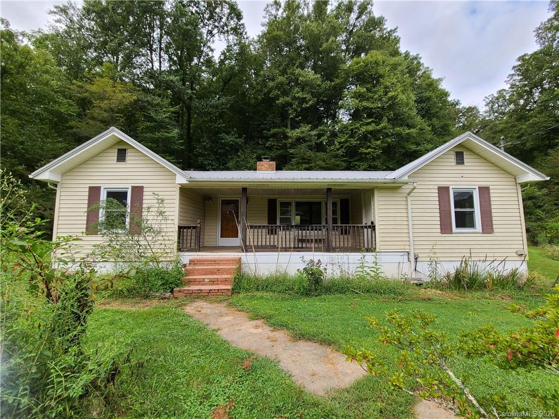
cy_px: 210
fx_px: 210
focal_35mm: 13
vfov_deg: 89.9
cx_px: 280
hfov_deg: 106.2
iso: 50
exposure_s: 1/615
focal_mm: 2.2
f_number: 2.2
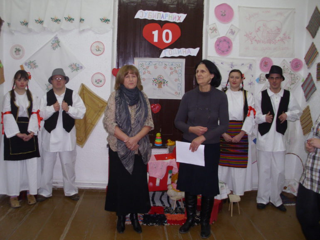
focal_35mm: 35
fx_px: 324
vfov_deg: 40.7
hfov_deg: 52.6
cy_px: 120
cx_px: 160
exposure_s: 1/60
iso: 200
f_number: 3
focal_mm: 6.2
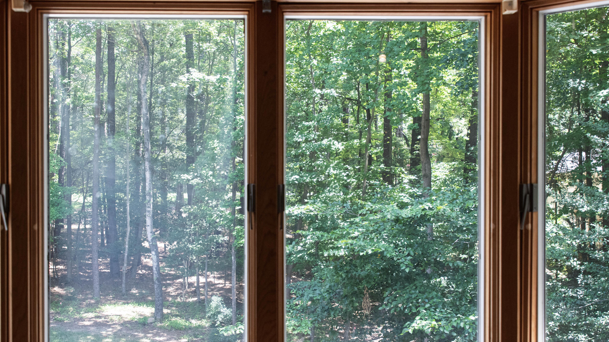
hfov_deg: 45.5
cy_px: 195
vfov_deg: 26.5
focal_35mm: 45
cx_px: 289
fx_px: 727
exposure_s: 1/320
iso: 800
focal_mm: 24
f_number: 4
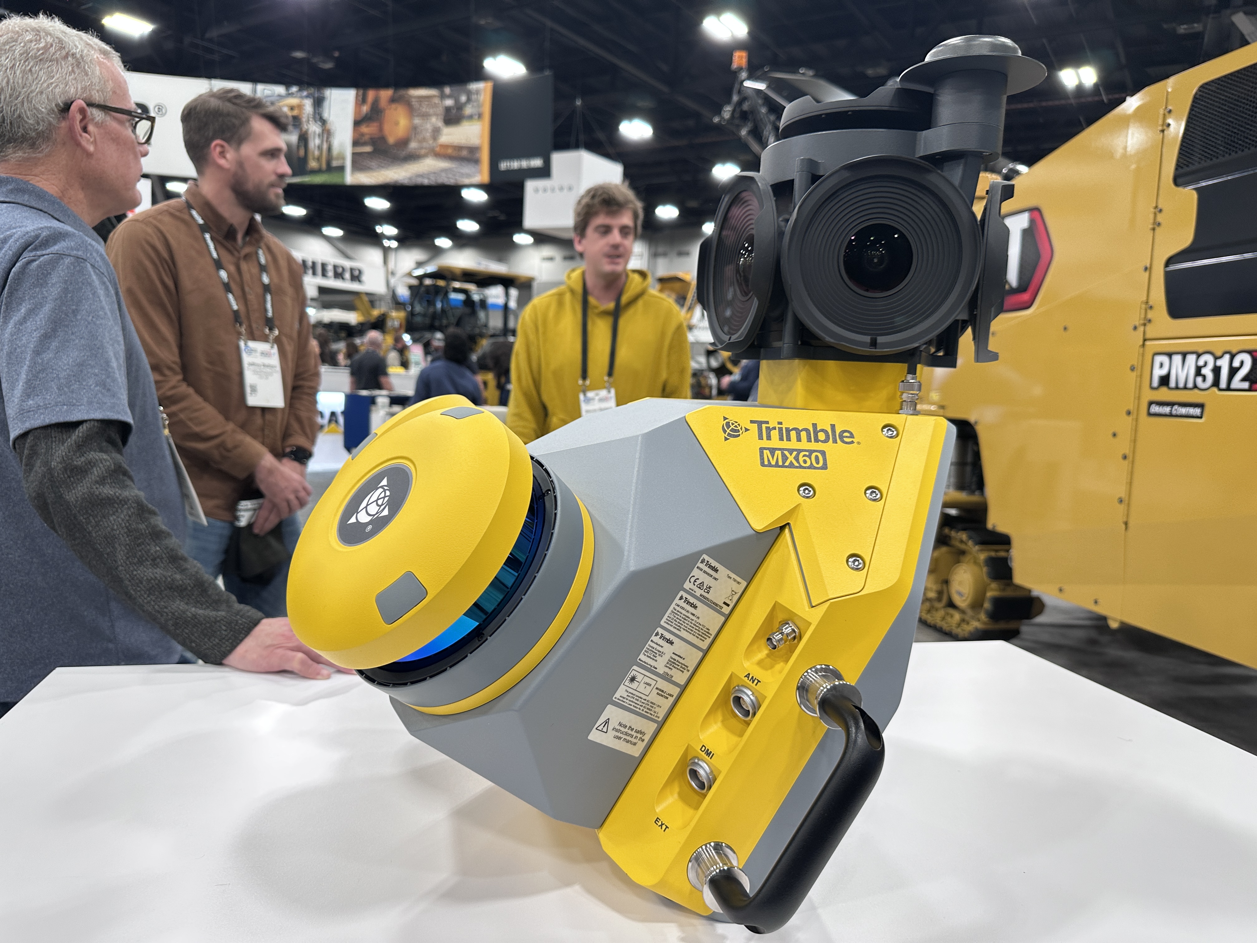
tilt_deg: -7.2
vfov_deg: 56.8
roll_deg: -2.9
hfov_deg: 71.6
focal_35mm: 24
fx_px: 872
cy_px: 472
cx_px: 628
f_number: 1.78
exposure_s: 1/75
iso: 125
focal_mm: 6.86
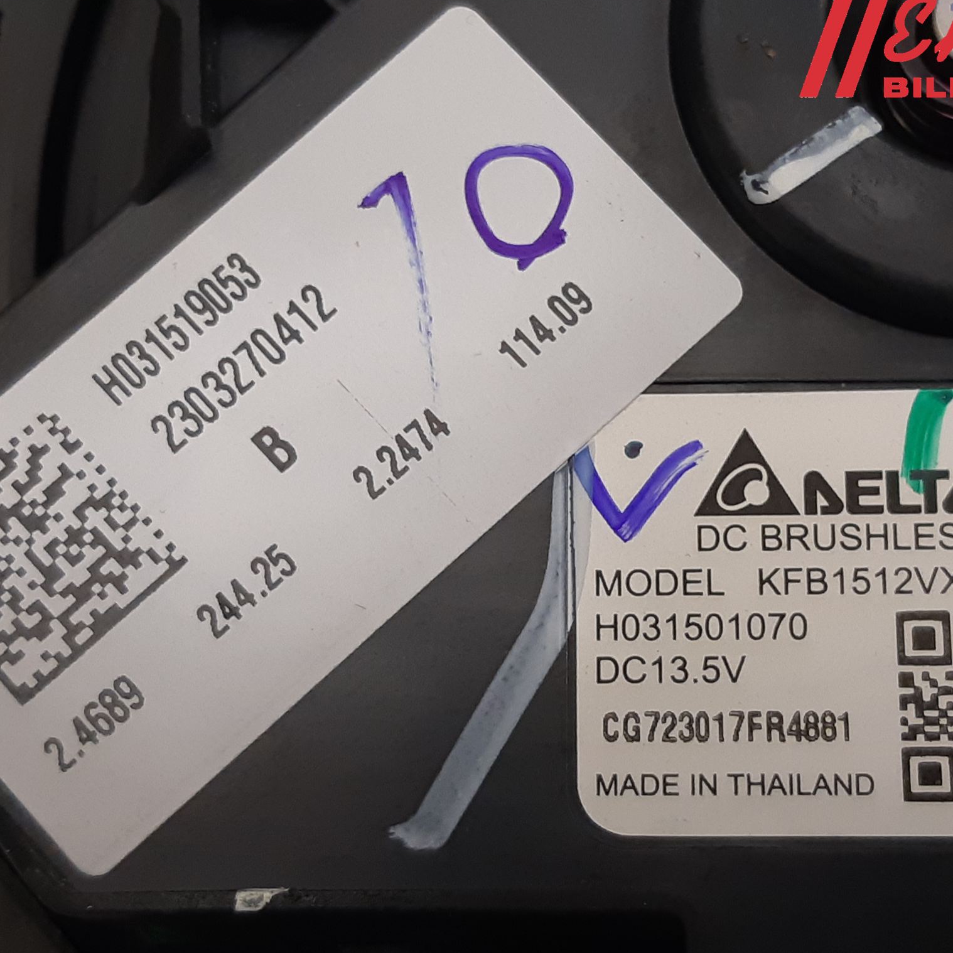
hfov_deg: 52.4
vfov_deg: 52.5
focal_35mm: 31
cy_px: 473
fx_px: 966
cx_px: 542
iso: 160
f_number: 1.7
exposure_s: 1/50
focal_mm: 3.93
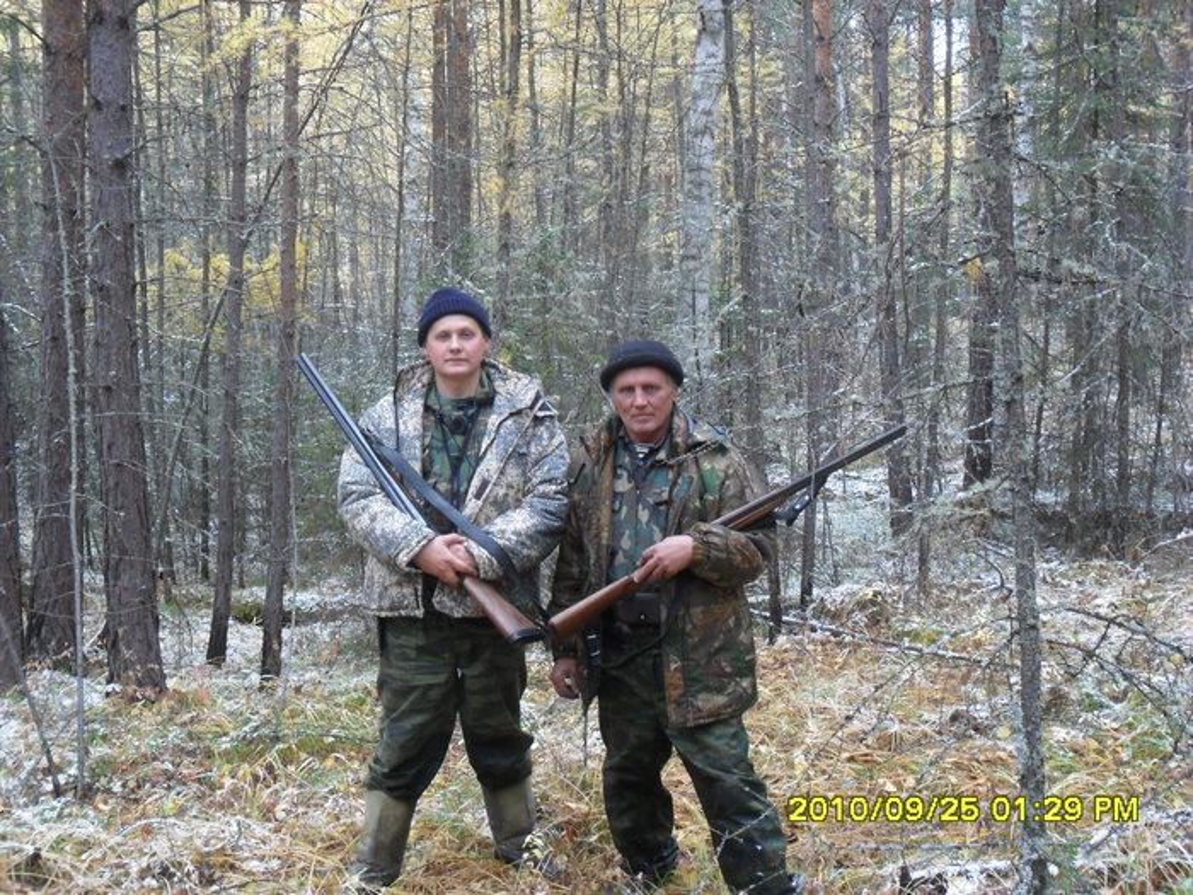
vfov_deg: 32.9
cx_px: 596
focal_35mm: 44
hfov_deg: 42.9
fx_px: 1516
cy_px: 448
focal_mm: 7.8
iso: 200
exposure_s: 1/45
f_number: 4.5
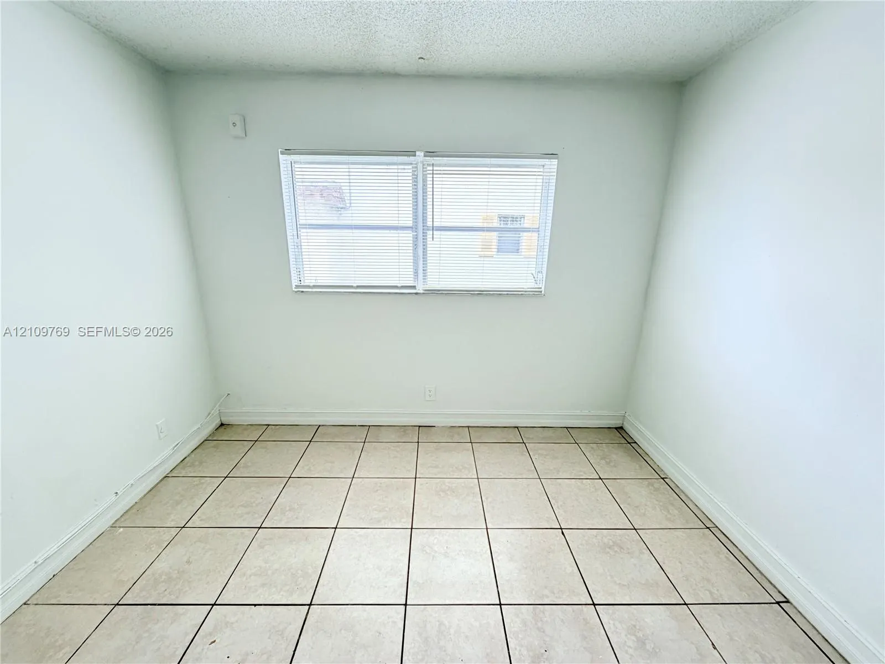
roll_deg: -0.7
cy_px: 332
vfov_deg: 85.7
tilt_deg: -15.4
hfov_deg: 102.1
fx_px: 358
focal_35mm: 14
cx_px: 442
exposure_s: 1/121
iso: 160
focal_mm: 2.22
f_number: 2.2
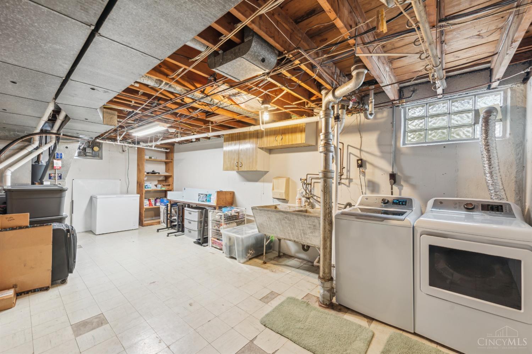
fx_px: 207
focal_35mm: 14
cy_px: 177
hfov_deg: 104.3
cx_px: 266
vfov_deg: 81.2
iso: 100
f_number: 8
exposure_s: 1/6
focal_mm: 14
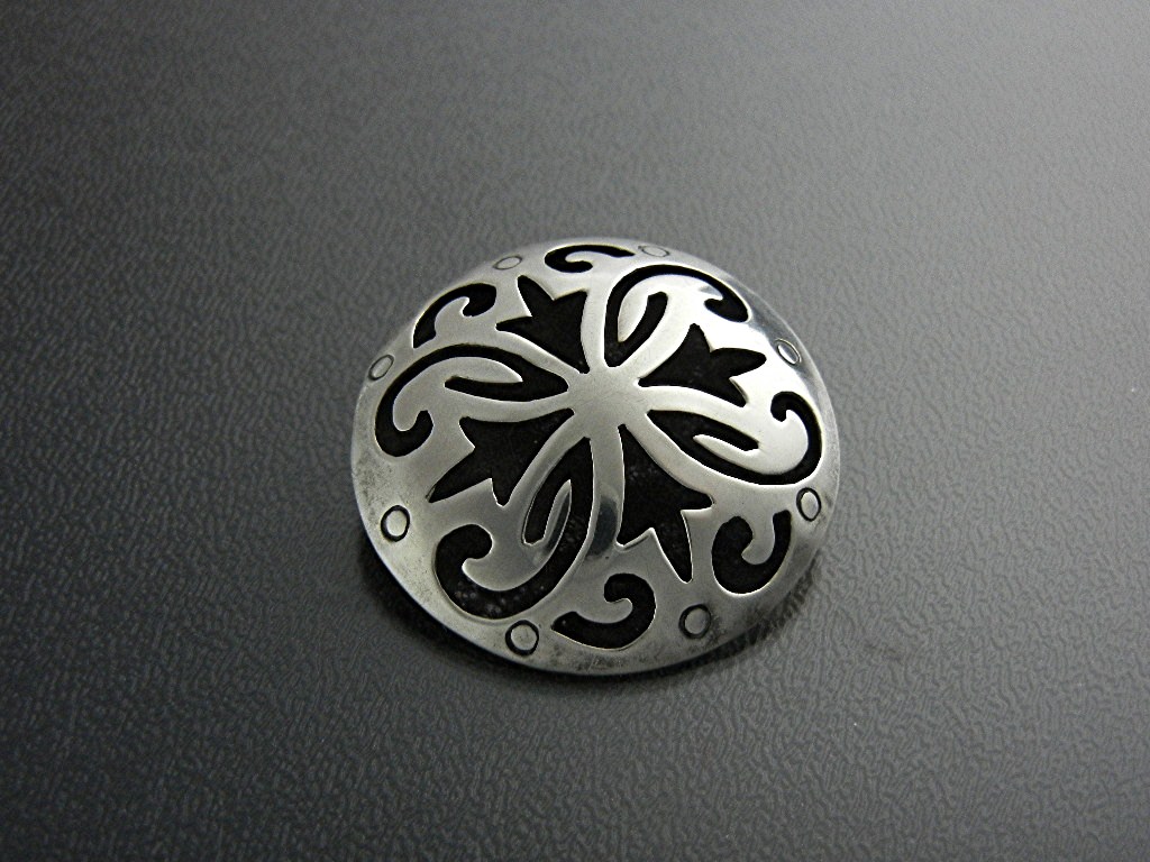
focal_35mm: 59
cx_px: 575
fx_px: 1960
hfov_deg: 32.7
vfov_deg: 24.8
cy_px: 431
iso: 400
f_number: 4
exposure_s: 1/33
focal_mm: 10.6
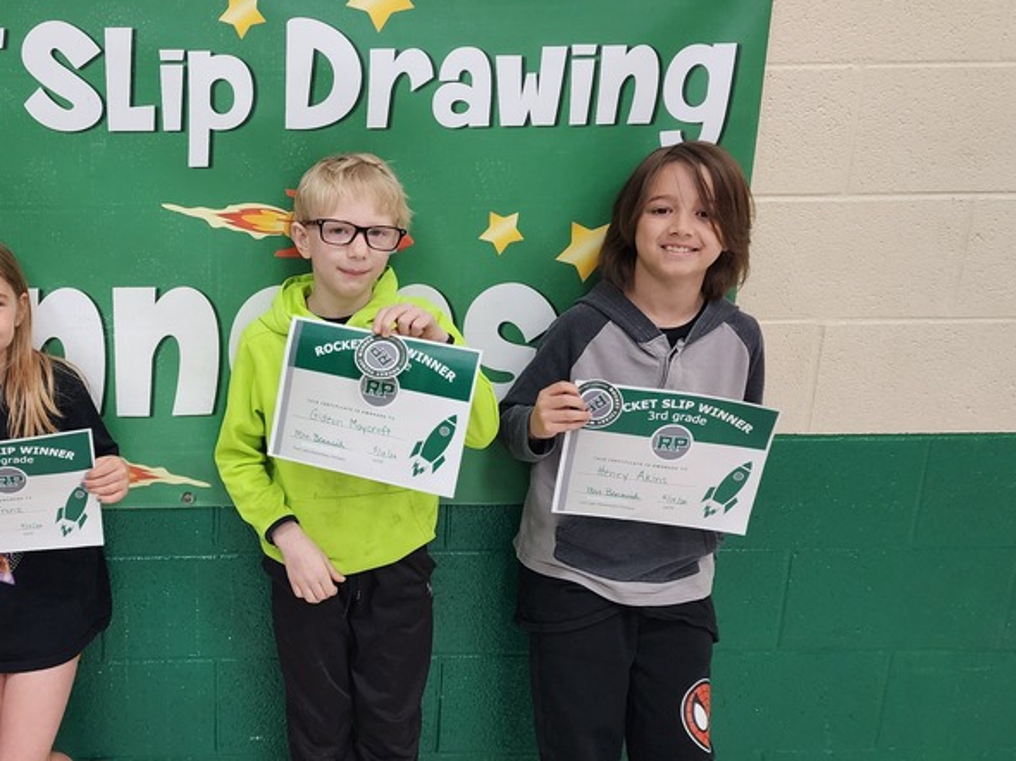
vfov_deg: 36.8
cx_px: 205
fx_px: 1144
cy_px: 401
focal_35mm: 39
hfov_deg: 45.5
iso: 320
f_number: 1.8
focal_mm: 6.4
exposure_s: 1/120
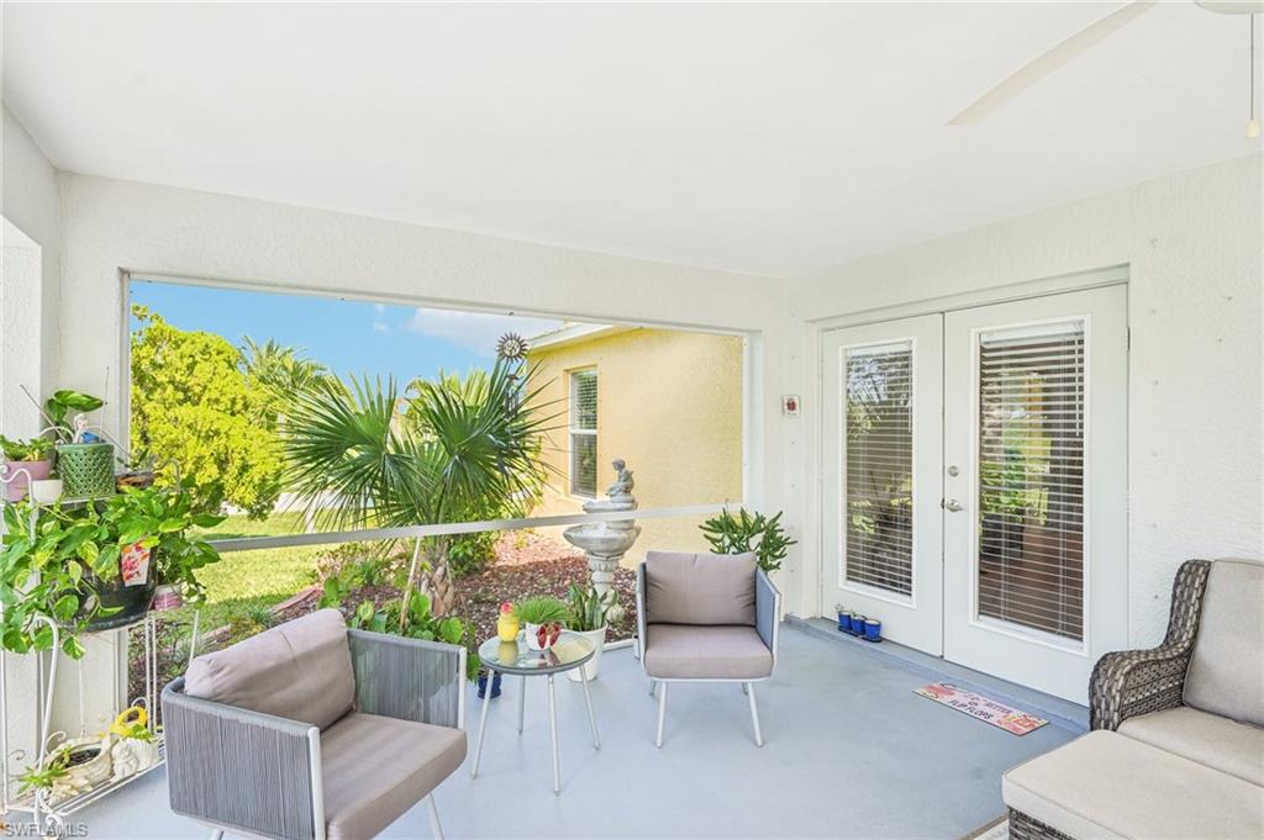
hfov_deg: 88.5
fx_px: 649
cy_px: 420
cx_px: 632
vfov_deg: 65.9
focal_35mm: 18
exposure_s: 1/60
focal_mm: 18.5
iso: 400
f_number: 8
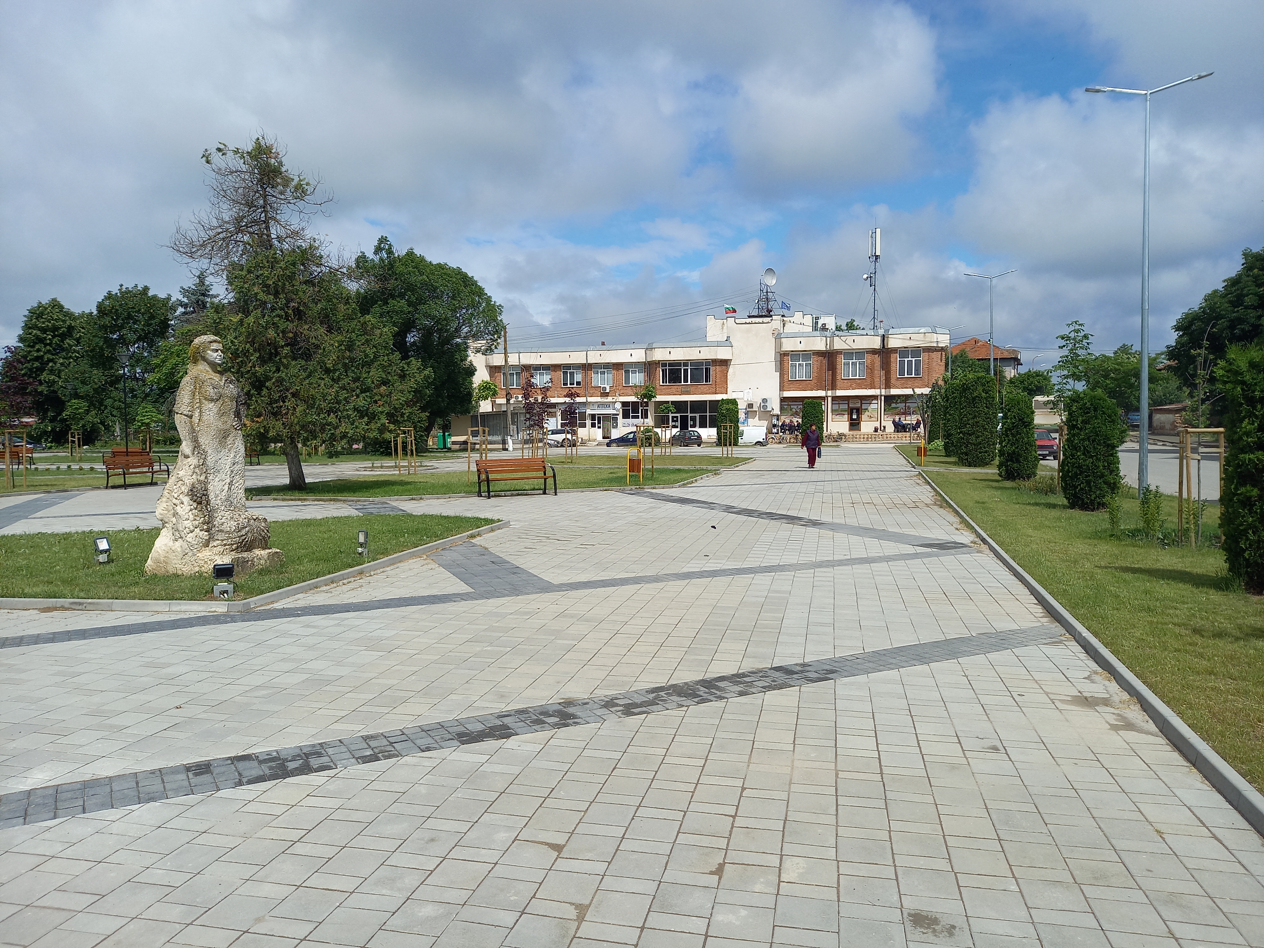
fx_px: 913
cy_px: 474
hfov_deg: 69.4
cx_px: 632
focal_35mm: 25
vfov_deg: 54.9
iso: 50
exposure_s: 1/1992
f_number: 2
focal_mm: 4.6
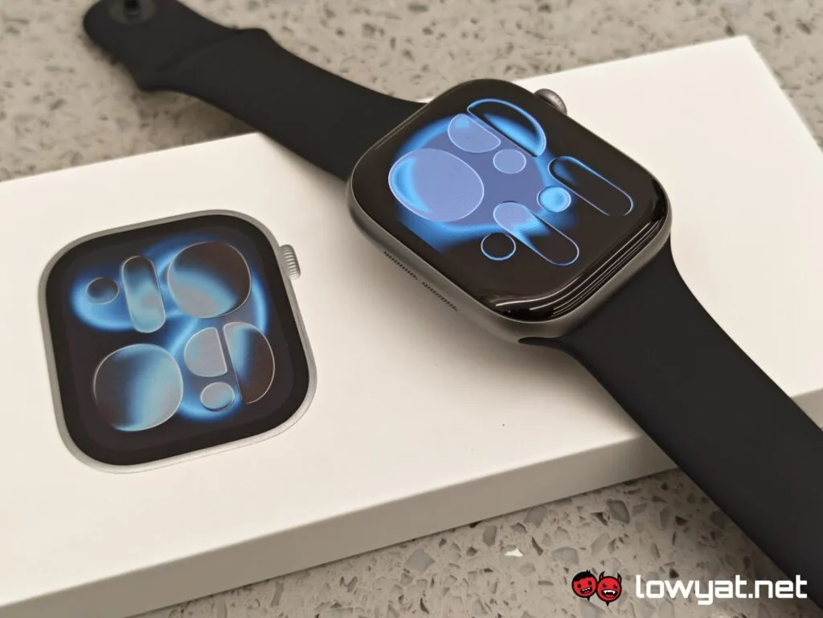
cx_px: 412
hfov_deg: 41.2
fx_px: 1094
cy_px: 309
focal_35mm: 46
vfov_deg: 31.5
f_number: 1.6
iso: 64
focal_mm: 5.4
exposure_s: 1/50
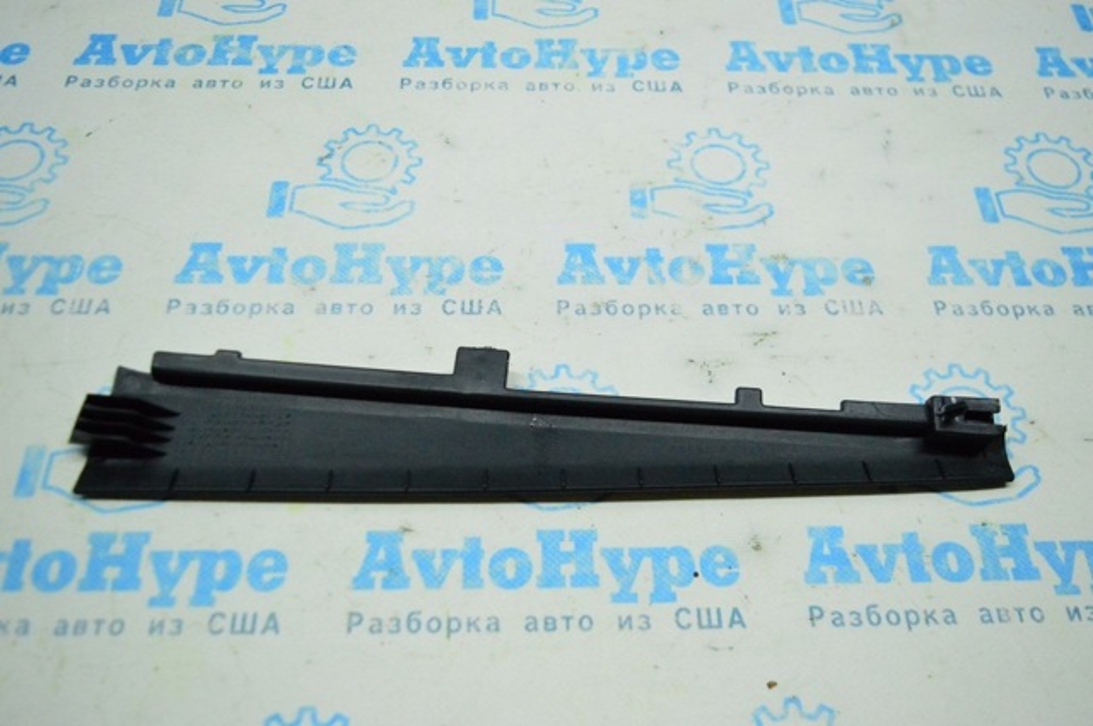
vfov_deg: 38.3
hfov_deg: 55.2
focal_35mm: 34
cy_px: 363
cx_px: 546
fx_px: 1046
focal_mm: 23
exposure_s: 1/1000
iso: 6400
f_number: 4
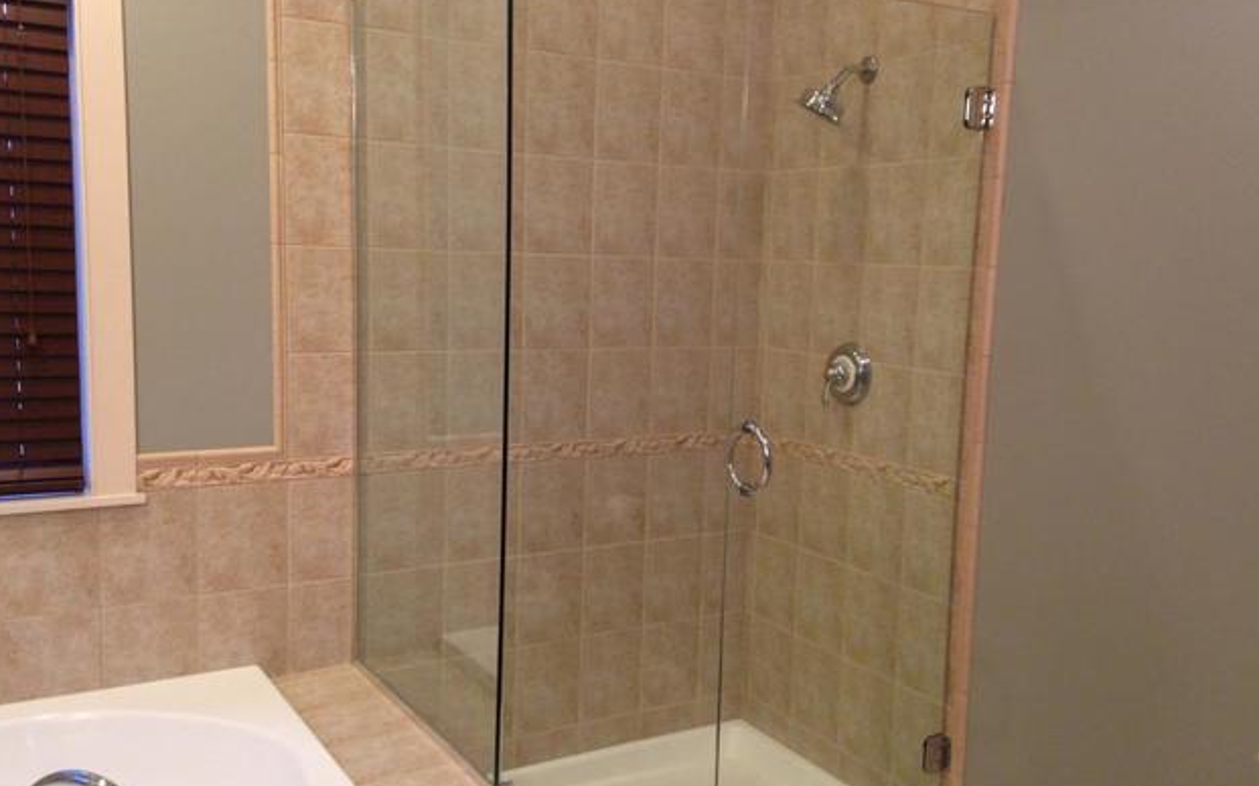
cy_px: 411
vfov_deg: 35.3
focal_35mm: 36
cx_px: 625
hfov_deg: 54.0
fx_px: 1235
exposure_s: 1/20
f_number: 2.4
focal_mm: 4.13
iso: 125
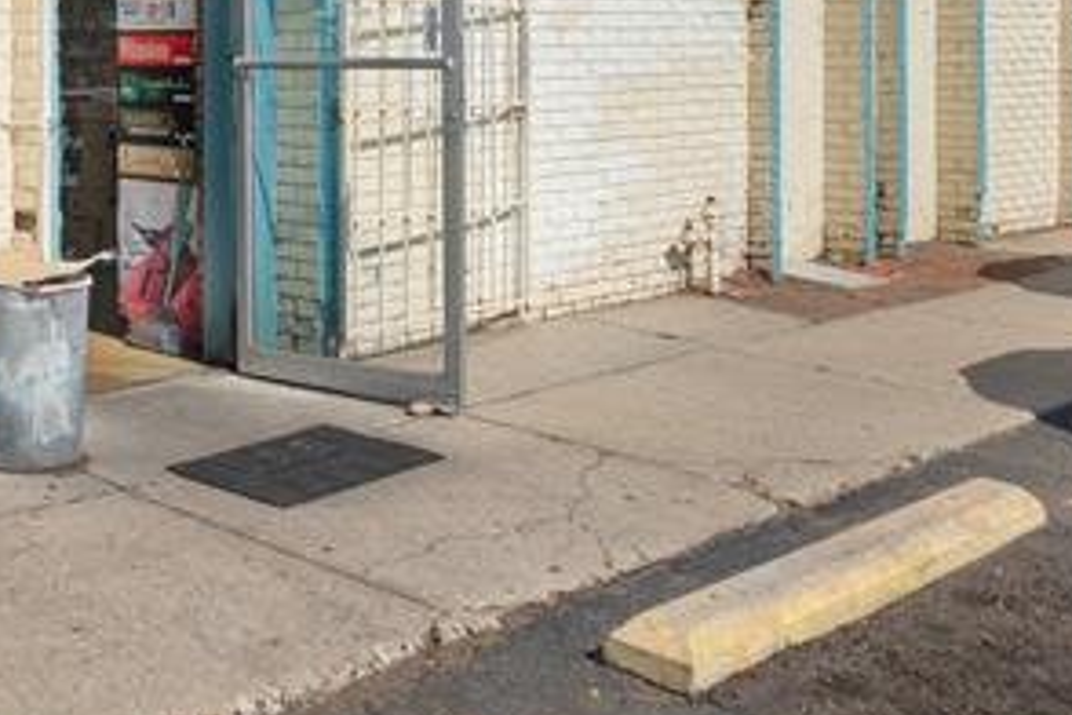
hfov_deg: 36.7
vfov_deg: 25.8
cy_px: 26
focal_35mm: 50
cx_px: 73
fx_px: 1489
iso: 1000
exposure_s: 1/1250
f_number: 6.3
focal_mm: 23
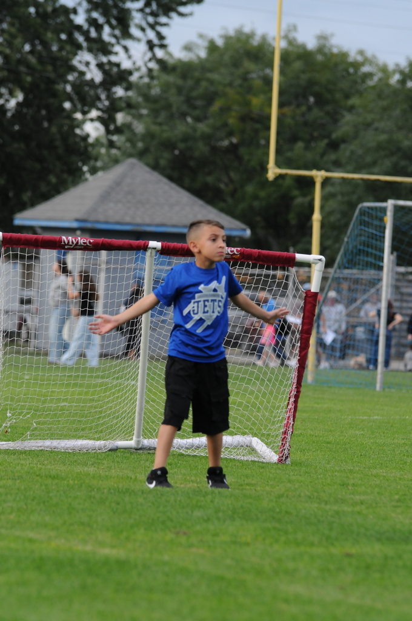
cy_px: 310
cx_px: 206
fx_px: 4002
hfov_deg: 5.9
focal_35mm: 232
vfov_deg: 8.9
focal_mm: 155
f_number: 4.5
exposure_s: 1/800
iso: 800
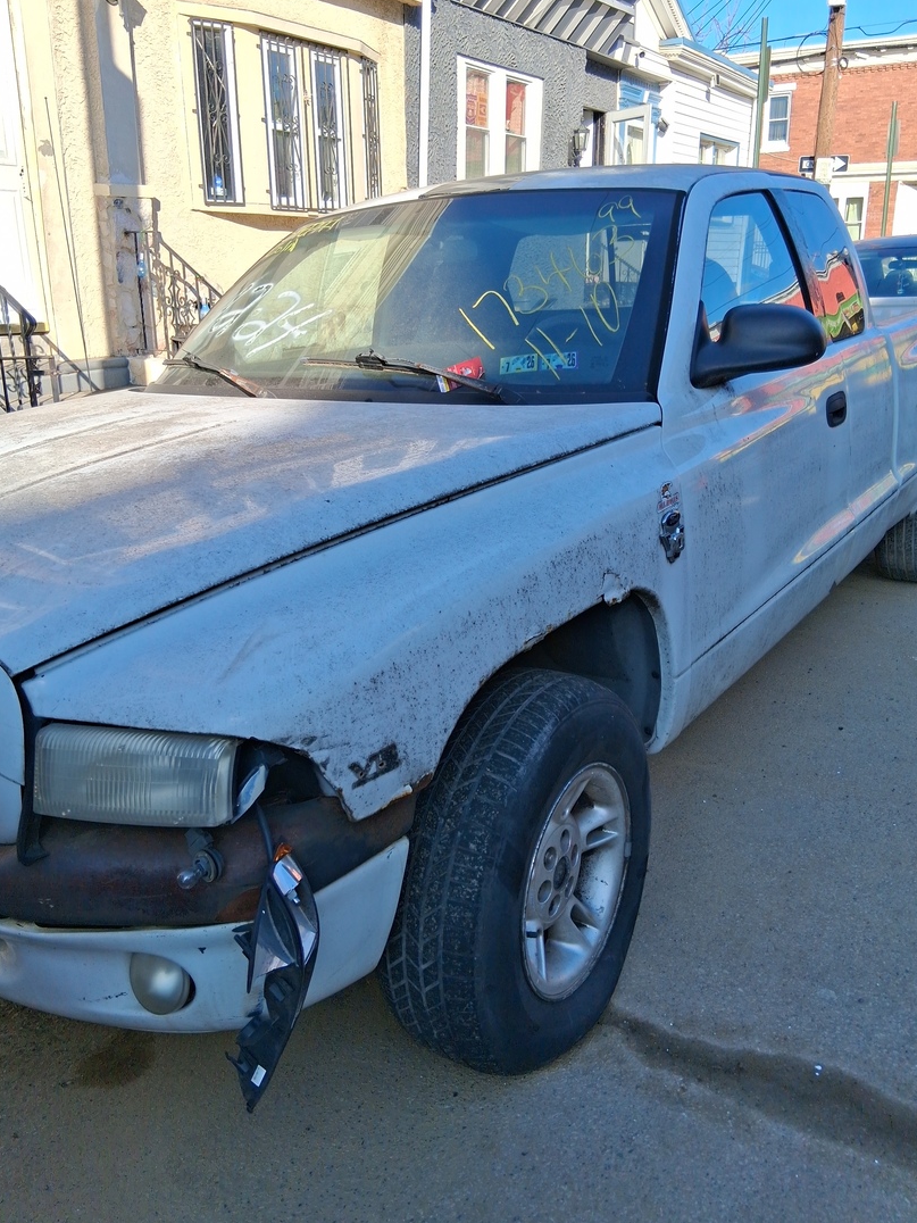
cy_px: 583
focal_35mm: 29
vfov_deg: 61.6
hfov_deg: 48.2
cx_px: 437
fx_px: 1024
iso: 25
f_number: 1.8
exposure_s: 1/563
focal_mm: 3.98
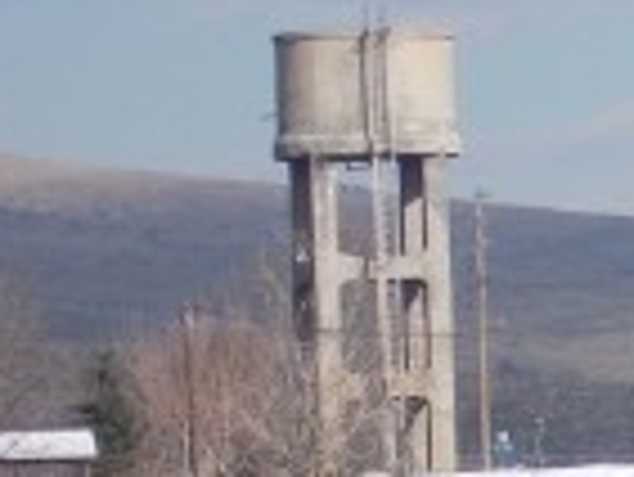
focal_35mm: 528
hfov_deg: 3.7
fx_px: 9679
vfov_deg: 2.8
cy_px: 911
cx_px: 1353
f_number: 6
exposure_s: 1/250
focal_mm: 20.1
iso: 80
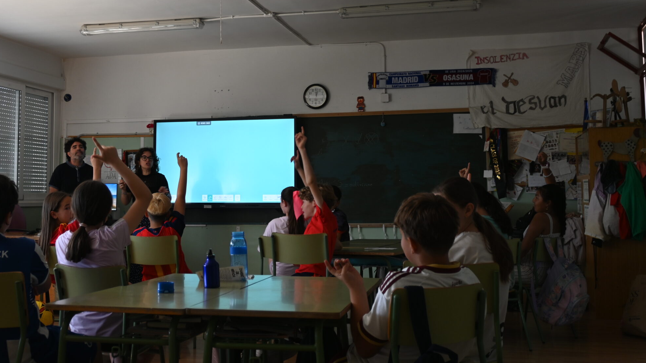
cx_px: 265
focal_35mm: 46
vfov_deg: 25.8
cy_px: 126
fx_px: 788
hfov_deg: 44.4
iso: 180
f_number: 4
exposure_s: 1/40
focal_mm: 22.5
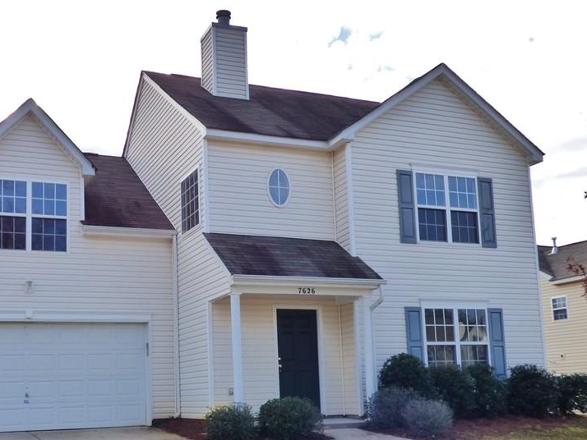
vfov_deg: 33.3
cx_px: 228
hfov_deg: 43.6
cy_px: 294
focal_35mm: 43
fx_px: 729
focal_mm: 5.29
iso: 200
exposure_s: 1/1000
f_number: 3.3
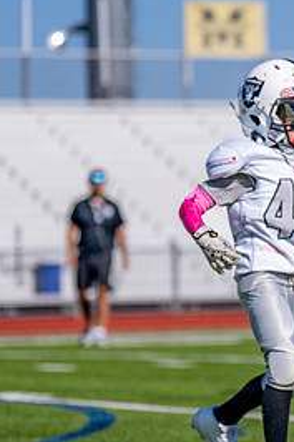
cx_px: 423
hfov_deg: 4.7
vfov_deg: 7.2
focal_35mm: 288
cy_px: 257
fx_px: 3532
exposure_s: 1/4000
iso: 160
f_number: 2.8
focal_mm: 110
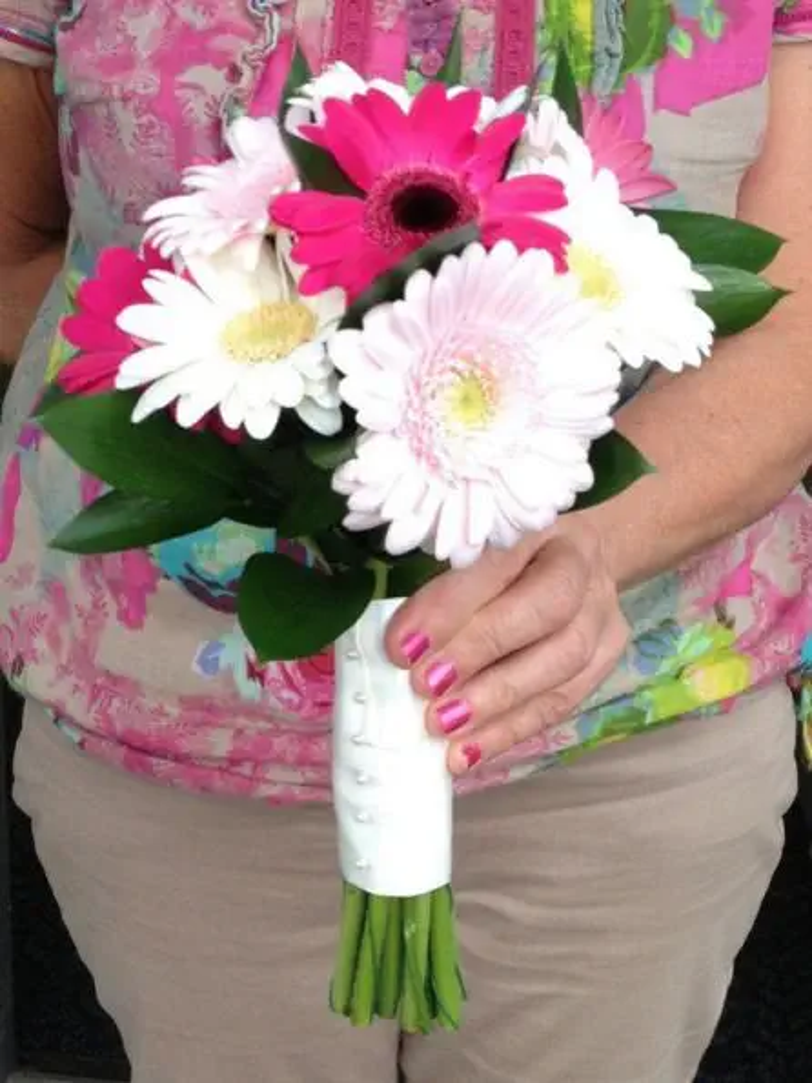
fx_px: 1095
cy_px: 542
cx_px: 406
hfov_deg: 40.7
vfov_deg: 52.6
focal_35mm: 35
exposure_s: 1/152
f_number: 2.4
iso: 50
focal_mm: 4.28
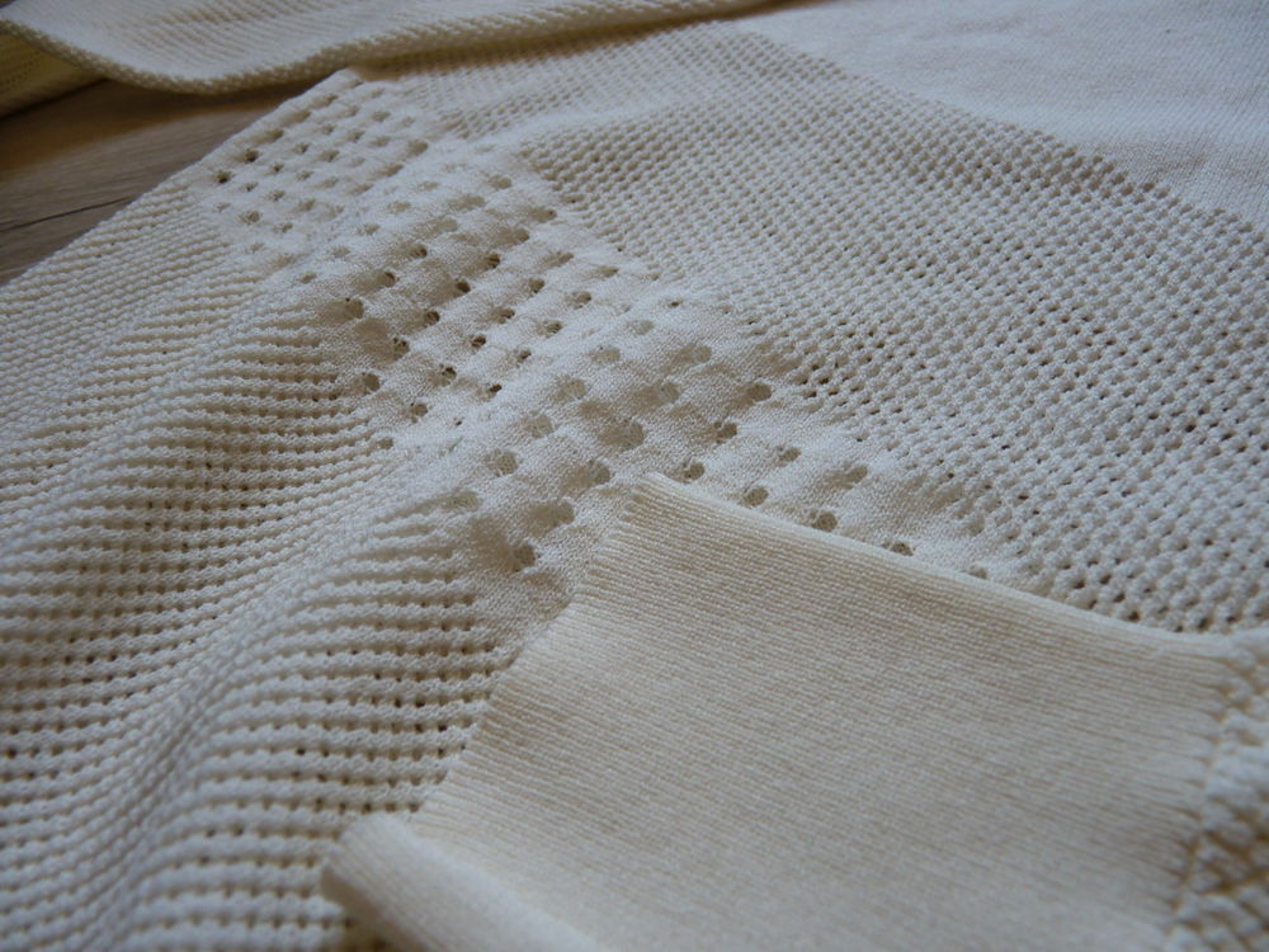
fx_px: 1026
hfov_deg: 63.4
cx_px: 634
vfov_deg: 49.7
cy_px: 476
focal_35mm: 28
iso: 125
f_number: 2.8
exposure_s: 1/30
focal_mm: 5
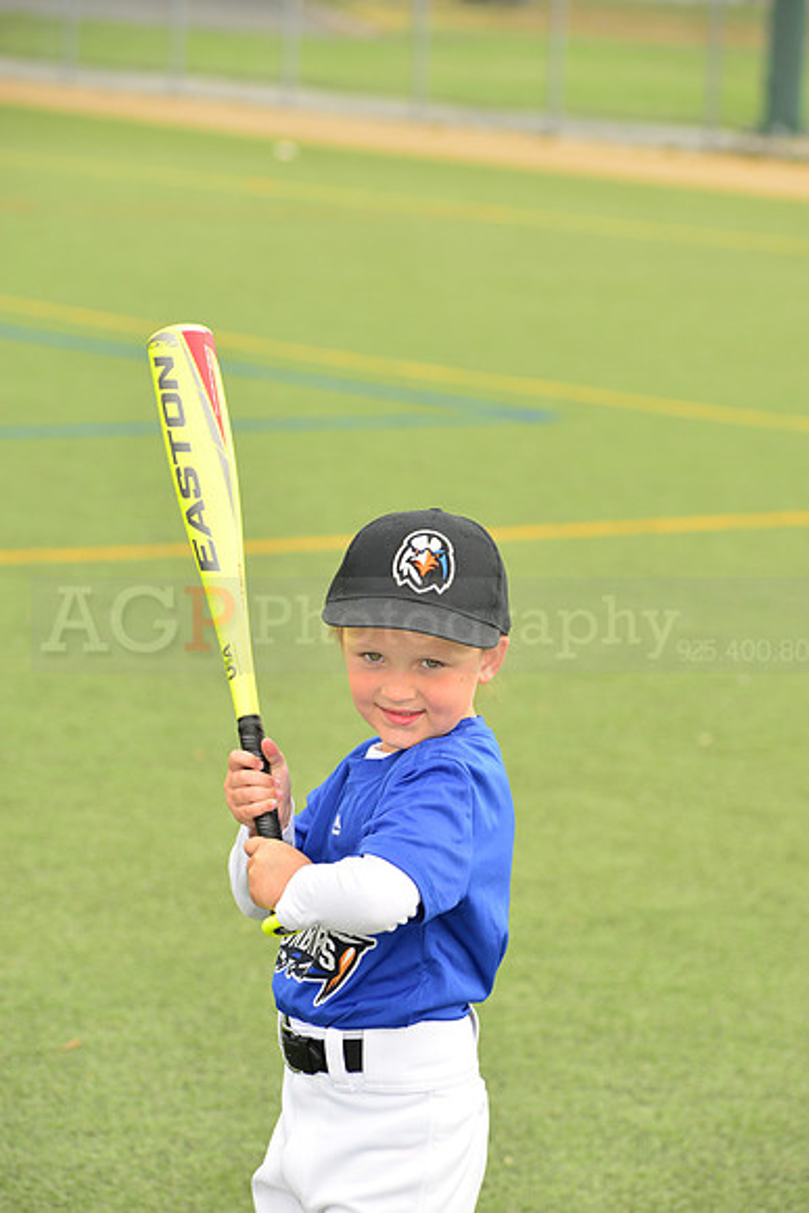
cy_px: 606
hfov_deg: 9.5
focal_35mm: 145
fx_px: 4884
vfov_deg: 14.2
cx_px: 404
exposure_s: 1/200
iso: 250
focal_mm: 145
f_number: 8
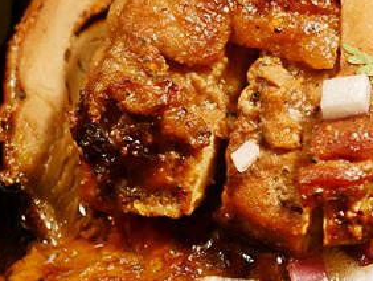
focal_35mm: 177
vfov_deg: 8.4
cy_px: 5
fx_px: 1909
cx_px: 497
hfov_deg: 10.9
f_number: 1.8
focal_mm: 25
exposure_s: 1/400
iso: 200
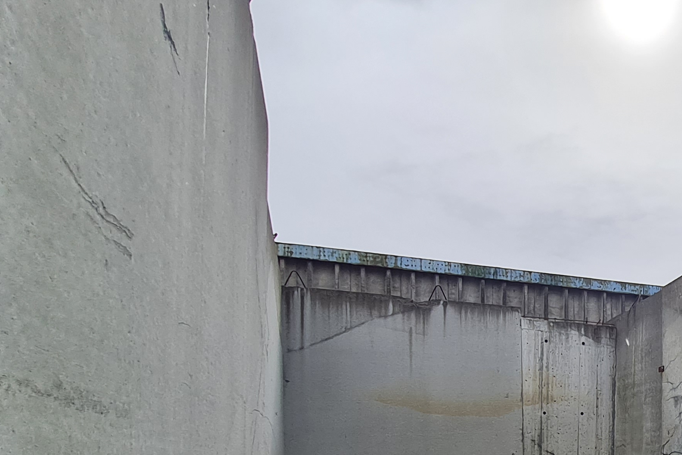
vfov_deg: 38.6
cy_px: 429
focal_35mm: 31
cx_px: 650
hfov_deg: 51.0
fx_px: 587
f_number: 2.2
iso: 50
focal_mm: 1.74
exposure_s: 1/1952
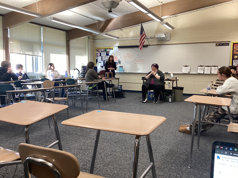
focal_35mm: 31
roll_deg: -0.4
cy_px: 89
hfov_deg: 58.4
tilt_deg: -5.2
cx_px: 119
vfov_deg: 45.4
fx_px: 213
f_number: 2.4
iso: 100
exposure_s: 1/60
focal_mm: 3.3
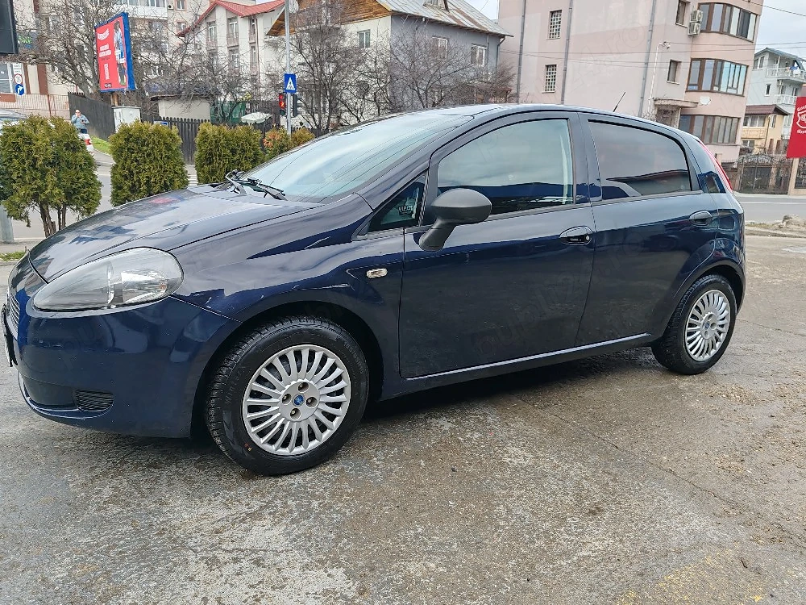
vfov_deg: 51.4
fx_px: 629
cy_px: 302
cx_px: 403
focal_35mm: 27
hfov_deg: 65.3
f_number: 1.9
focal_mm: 6.12
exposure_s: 1/161
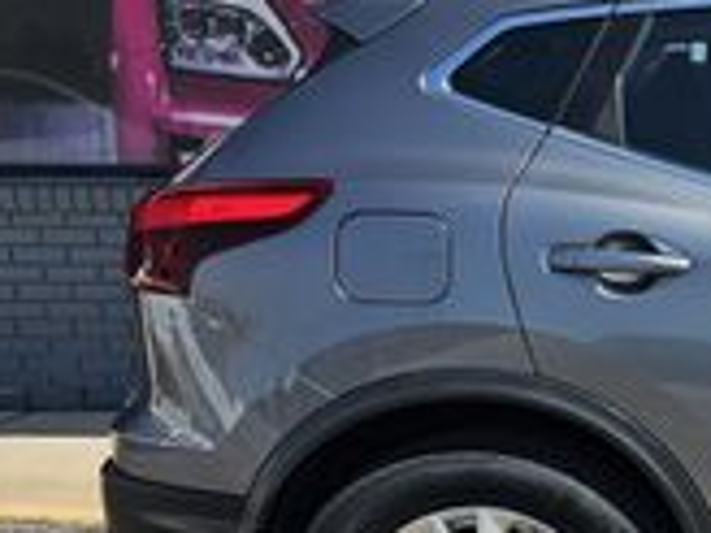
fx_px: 1849
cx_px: 1192
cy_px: 412
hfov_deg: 18.2
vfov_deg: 16.3
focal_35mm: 90
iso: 10
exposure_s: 1/638
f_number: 1.7
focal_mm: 6.3
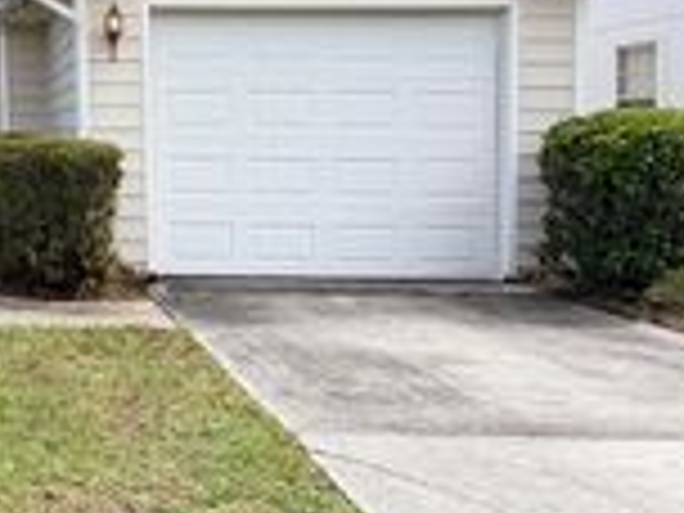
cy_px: 344
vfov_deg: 31.3
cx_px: -176
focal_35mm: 46
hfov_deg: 32.5
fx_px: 909
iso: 32
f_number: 2.2
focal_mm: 2.22
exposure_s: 1/750
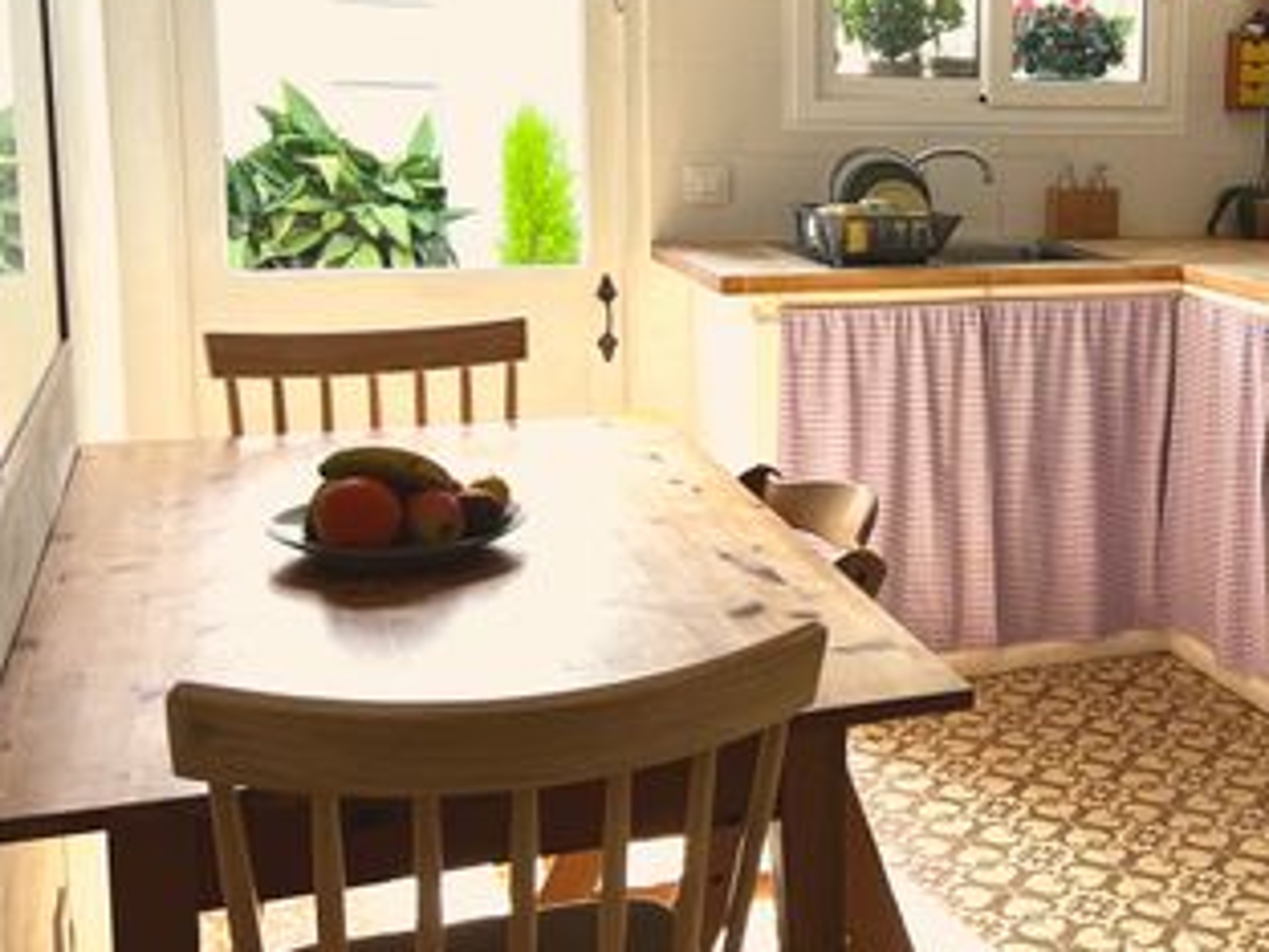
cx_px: 1058
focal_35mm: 50
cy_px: 338
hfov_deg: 36.6
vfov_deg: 29.0
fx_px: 1833
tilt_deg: -9.7
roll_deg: -1.6
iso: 50
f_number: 1.5
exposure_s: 1/367
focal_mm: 5.7
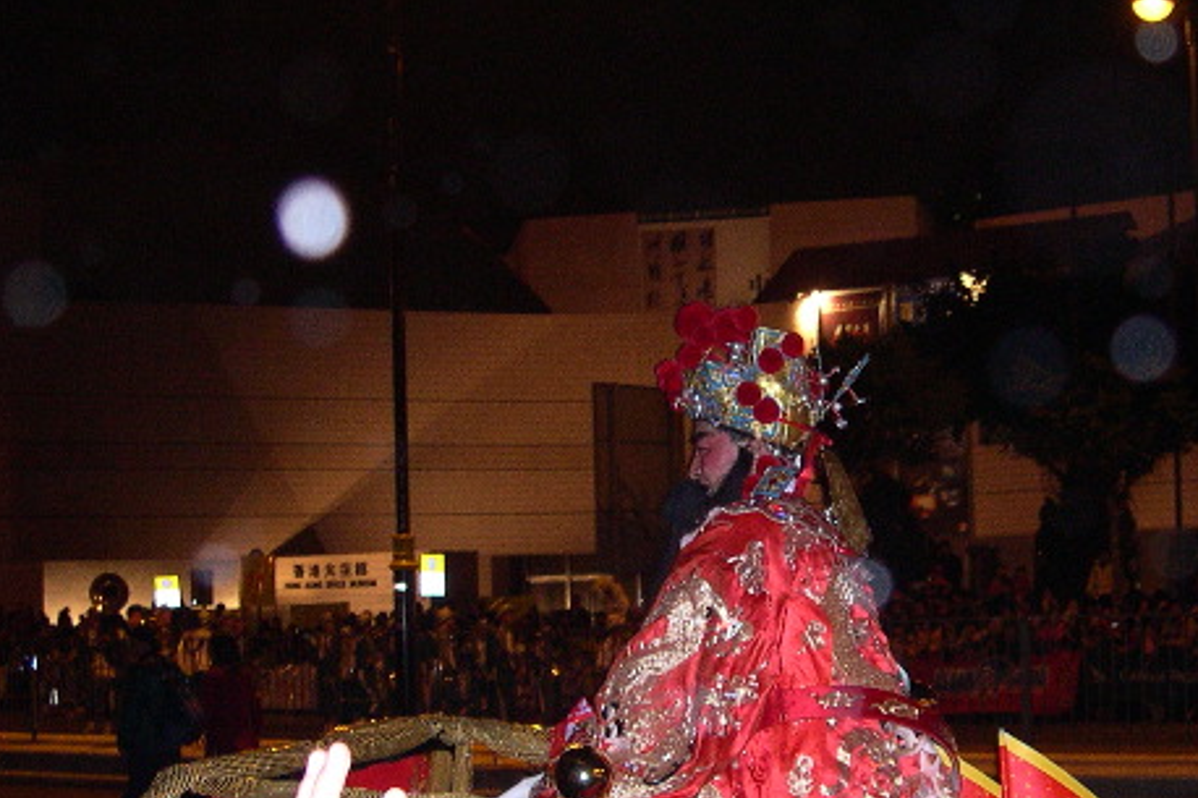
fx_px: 2295
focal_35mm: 69
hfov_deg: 29.1
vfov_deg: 19.7
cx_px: 785
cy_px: 421
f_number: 2.8
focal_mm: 8
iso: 309
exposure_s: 1/60
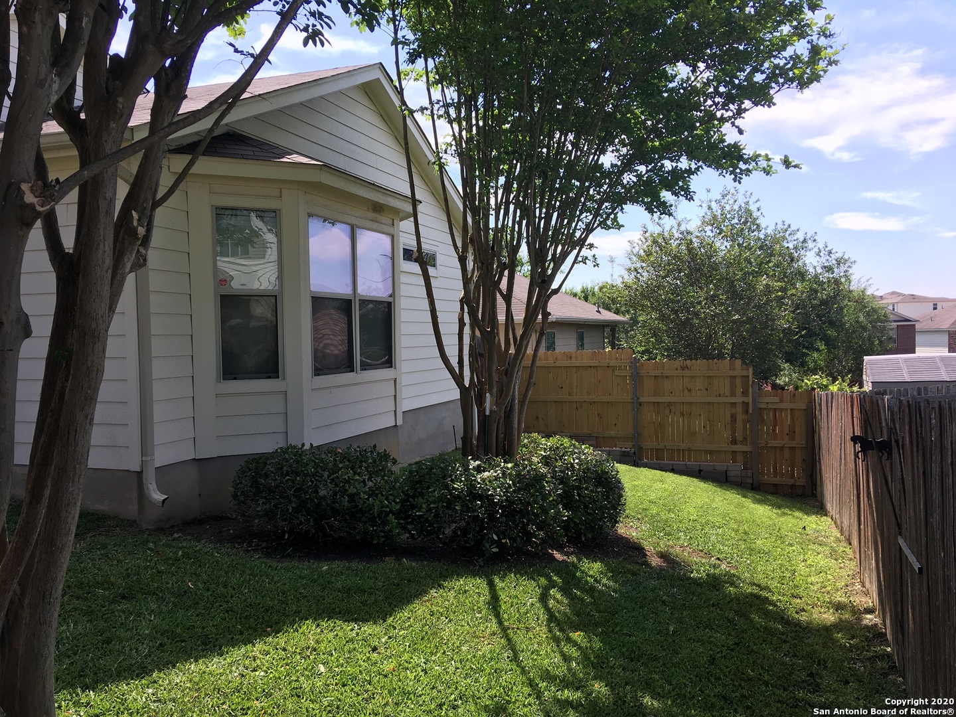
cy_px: 358
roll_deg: +1.0
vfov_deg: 48.2
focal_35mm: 29
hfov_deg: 61.7
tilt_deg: -3.2
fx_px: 801
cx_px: 478
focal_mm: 4.15
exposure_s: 1/641
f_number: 2.2
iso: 25
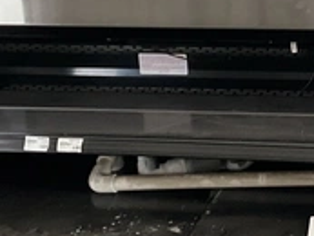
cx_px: 376
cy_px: 92
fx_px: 1144
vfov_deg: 11.8
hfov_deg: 15.1
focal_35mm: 126
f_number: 1.8
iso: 200
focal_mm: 3
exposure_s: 1/40
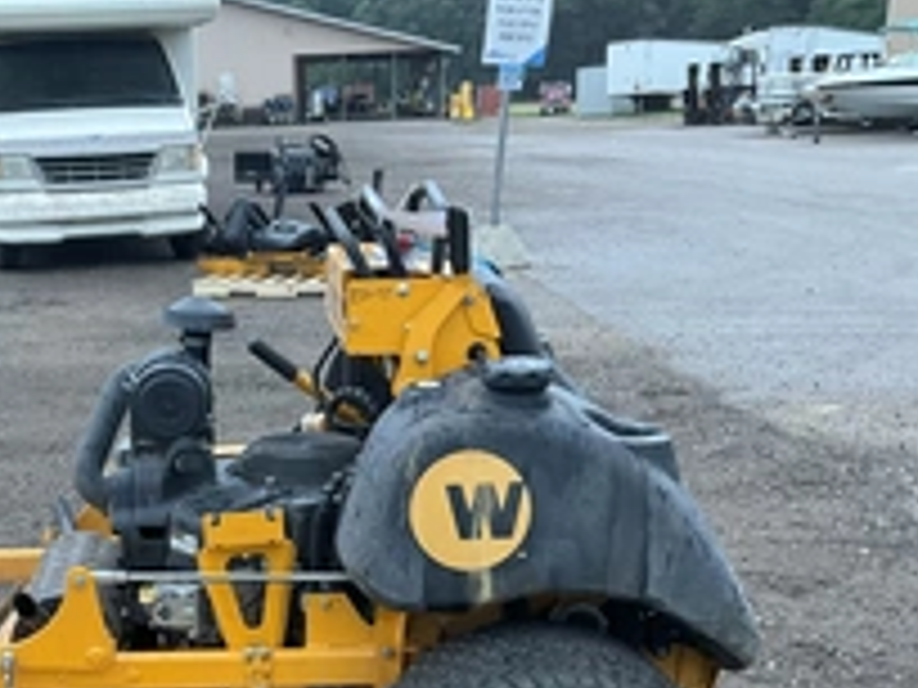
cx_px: 248
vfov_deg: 24.7
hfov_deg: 33.2
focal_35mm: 57
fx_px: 1512
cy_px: 648
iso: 64
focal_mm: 3
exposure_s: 1/110
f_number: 1.8
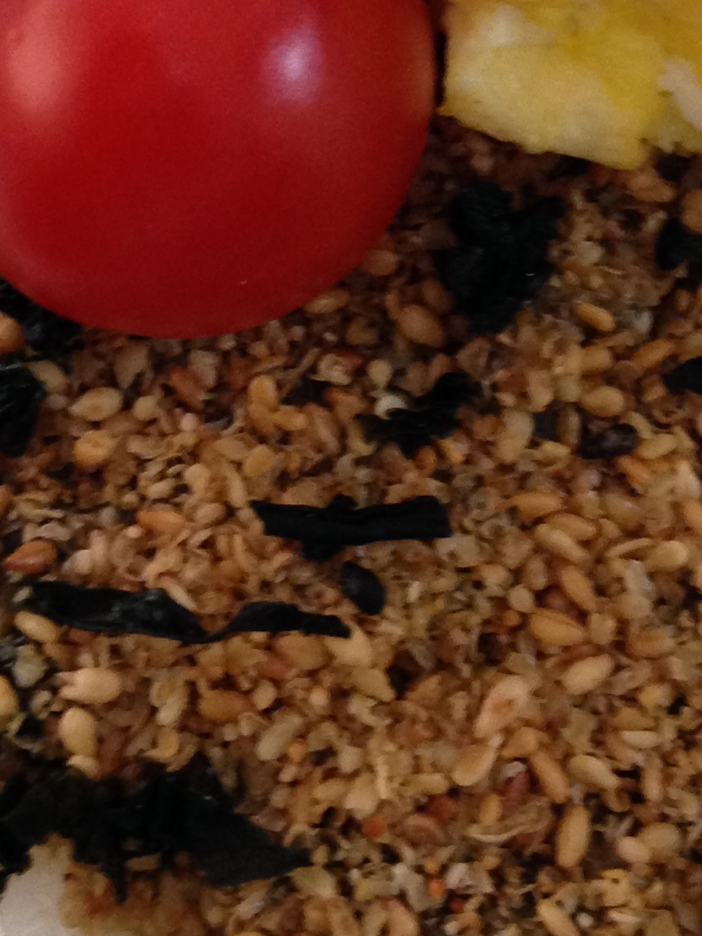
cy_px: -70
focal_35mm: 100
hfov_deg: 14.6
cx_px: 658
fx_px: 2703
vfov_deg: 18.9
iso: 200
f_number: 2.4
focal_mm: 4.12
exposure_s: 1/20
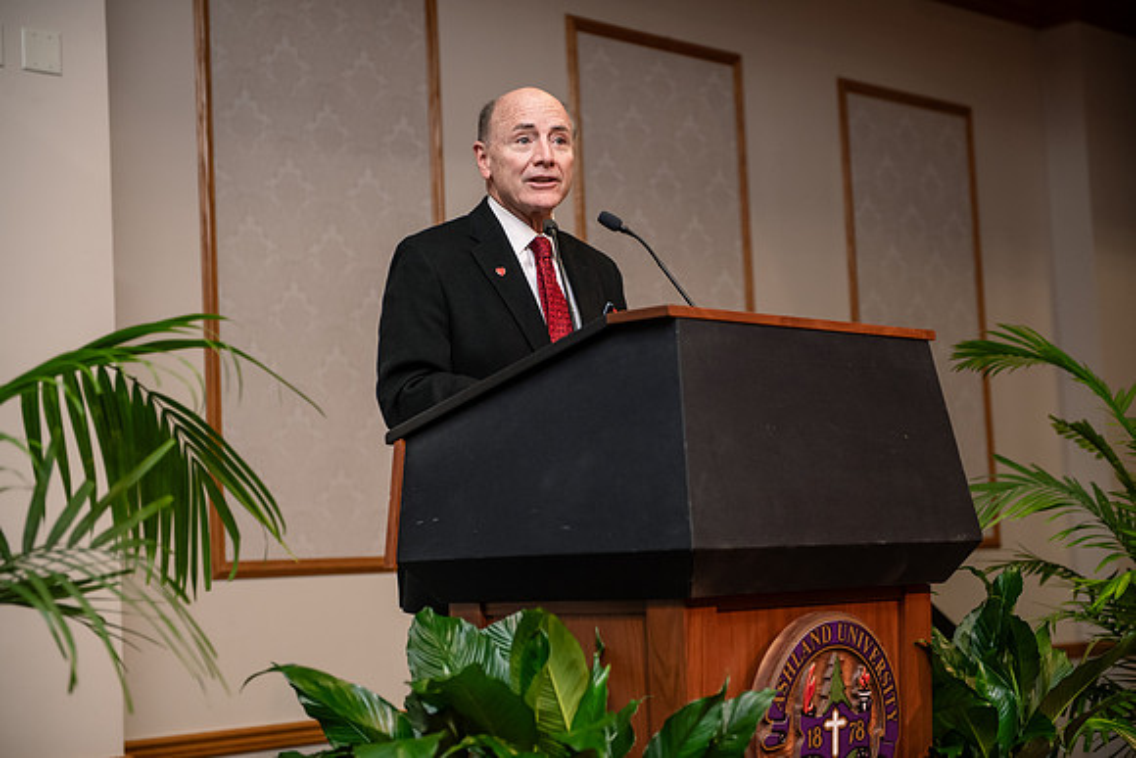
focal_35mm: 66
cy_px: 379
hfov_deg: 30.5
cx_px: 568
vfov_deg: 20.6
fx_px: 2083
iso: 1250
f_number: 3.2
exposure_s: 1/200
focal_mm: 66
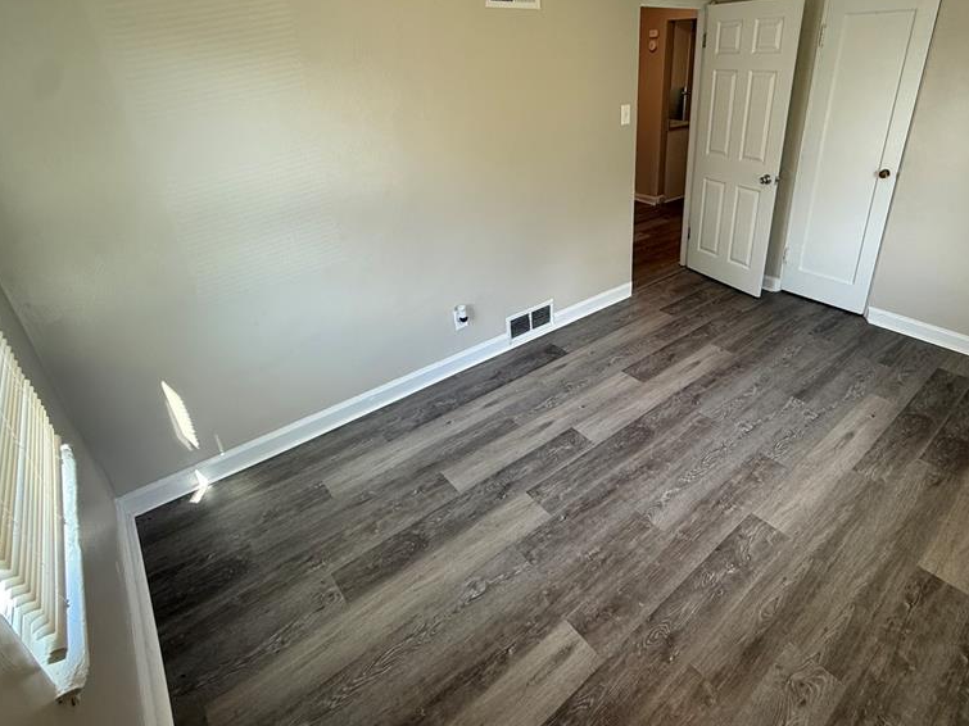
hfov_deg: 83.9
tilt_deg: -23.9
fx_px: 532
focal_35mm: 19
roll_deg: +1.5
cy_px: 295
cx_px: 567
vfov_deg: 68.1
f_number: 2.2
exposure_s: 1/120
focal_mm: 2.22
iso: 125
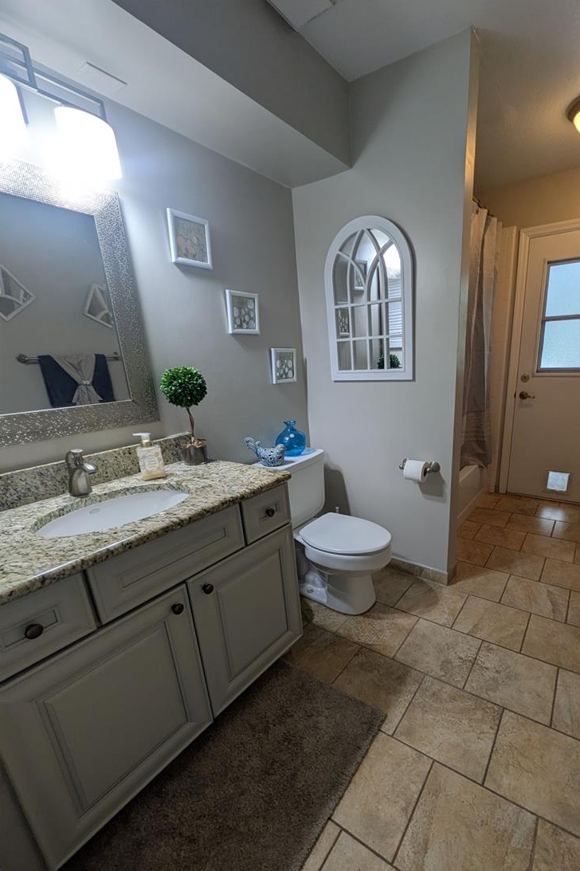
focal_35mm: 16
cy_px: 474
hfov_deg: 72.7
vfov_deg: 96.5
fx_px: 387
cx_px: 357
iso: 71
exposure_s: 1/40
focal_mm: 1.83
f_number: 2.2
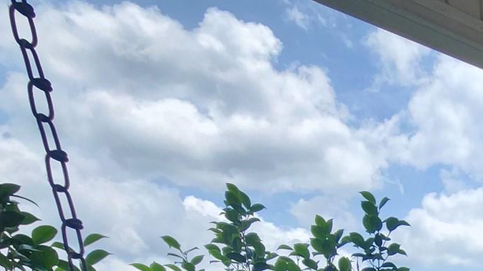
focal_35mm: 43
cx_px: 626
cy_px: 538
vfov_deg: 18.5
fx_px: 550
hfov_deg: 34.1
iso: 50
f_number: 2.2
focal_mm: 2.2
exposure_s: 1/1232
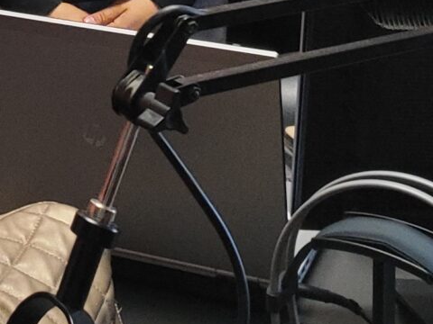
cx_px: -72
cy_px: -455
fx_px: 1601
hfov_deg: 14.9
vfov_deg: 10.1
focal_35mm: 128
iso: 899
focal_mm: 5.89
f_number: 1.89
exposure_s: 1/50
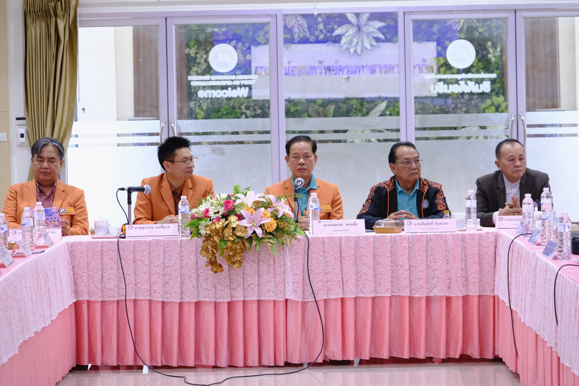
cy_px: 193
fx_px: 2252
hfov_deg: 14.7
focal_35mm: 140
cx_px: 290
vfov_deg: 9.8
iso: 1600
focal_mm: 93.2
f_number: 5.6
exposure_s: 1/75
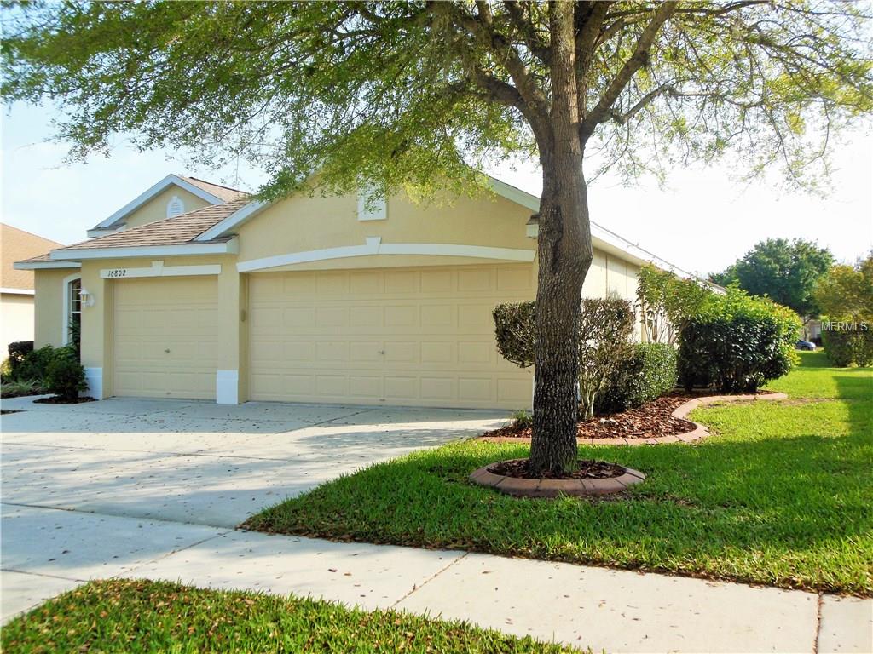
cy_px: 327
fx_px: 832
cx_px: 436
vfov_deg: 42.9
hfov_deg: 55.4
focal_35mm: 33
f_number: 3.5
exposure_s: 1/800
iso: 125
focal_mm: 6
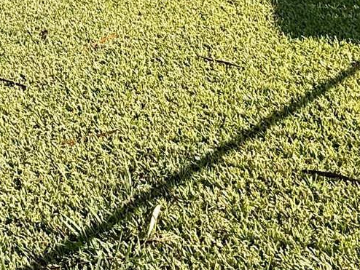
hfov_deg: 32.7
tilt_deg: -4.2
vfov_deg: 22.7
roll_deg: +3.1
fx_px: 603
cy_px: -73
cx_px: 97
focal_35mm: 58
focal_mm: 2.22
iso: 50
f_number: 2.2
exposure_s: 1/876
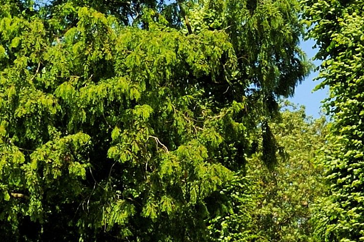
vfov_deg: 6.6
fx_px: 2081
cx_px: 293
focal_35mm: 206
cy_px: 40
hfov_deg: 10.0
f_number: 9
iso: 200
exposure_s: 1/250
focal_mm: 24
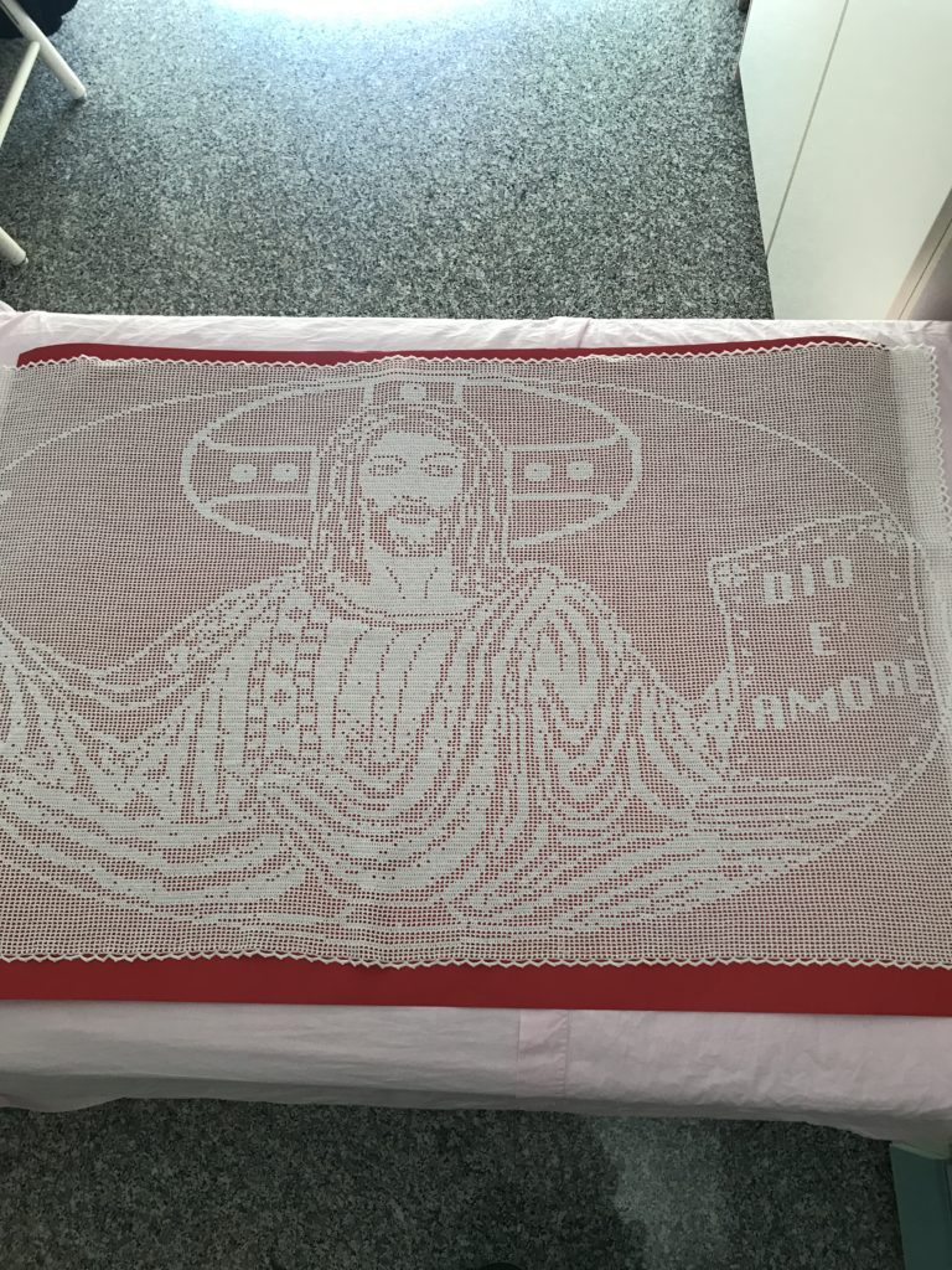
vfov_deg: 63.4
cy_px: 635
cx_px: 476
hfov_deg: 49.7
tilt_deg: -69.5
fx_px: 1027
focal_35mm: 28
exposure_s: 1/33
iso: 25
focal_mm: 3.99
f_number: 1.8
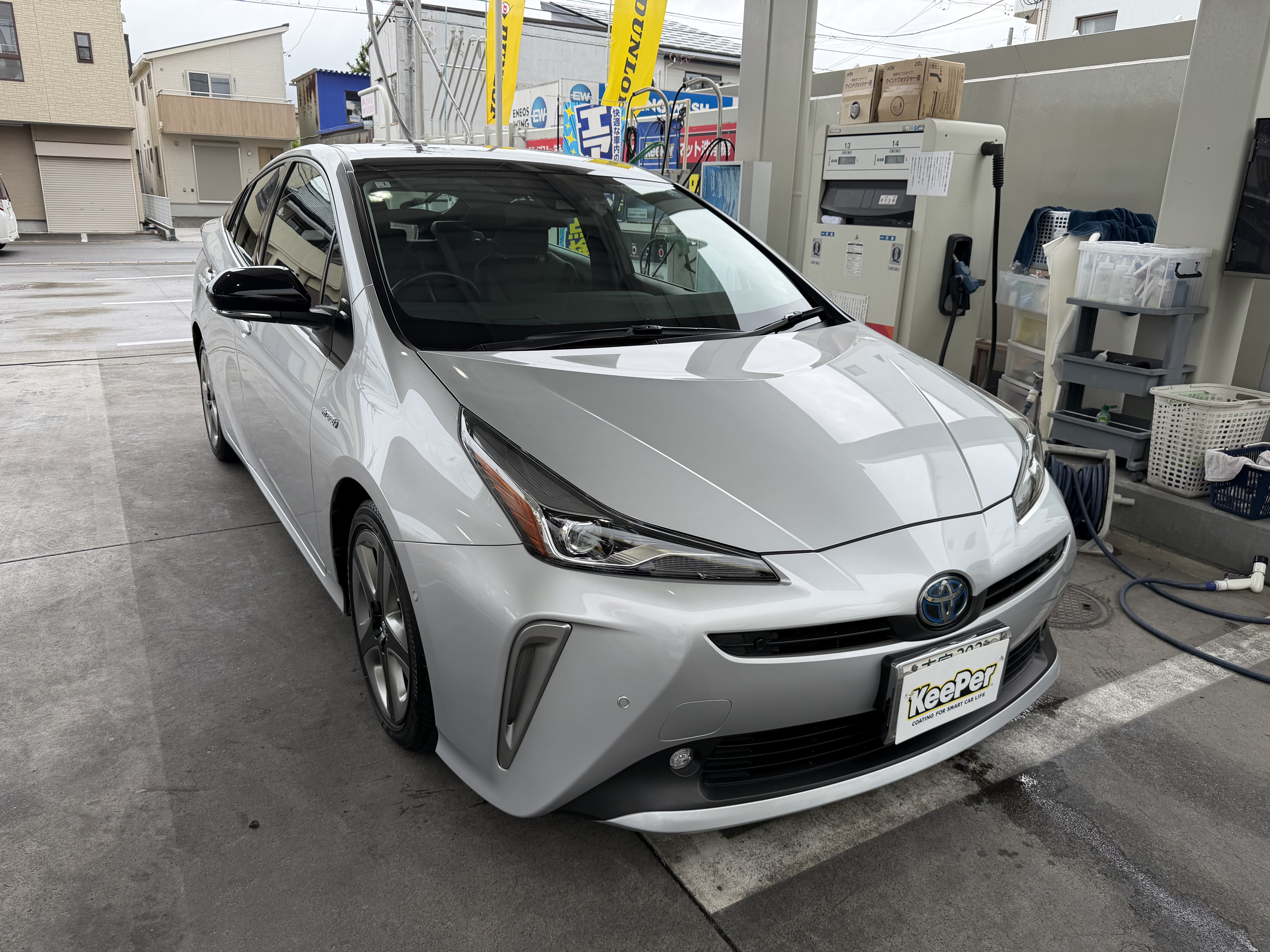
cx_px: 635
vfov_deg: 56.8
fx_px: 881
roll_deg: -2.2
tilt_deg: -17.0
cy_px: 476
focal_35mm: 24
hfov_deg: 71.6
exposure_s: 1/898
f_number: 1.78
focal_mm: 6.76
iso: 80
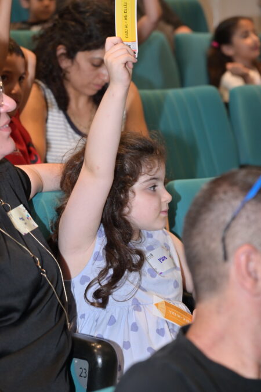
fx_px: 1306
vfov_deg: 17.1
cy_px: 196
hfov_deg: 11.4
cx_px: 130
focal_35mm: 120
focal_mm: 120
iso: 1600
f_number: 4.5
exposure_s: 1/160
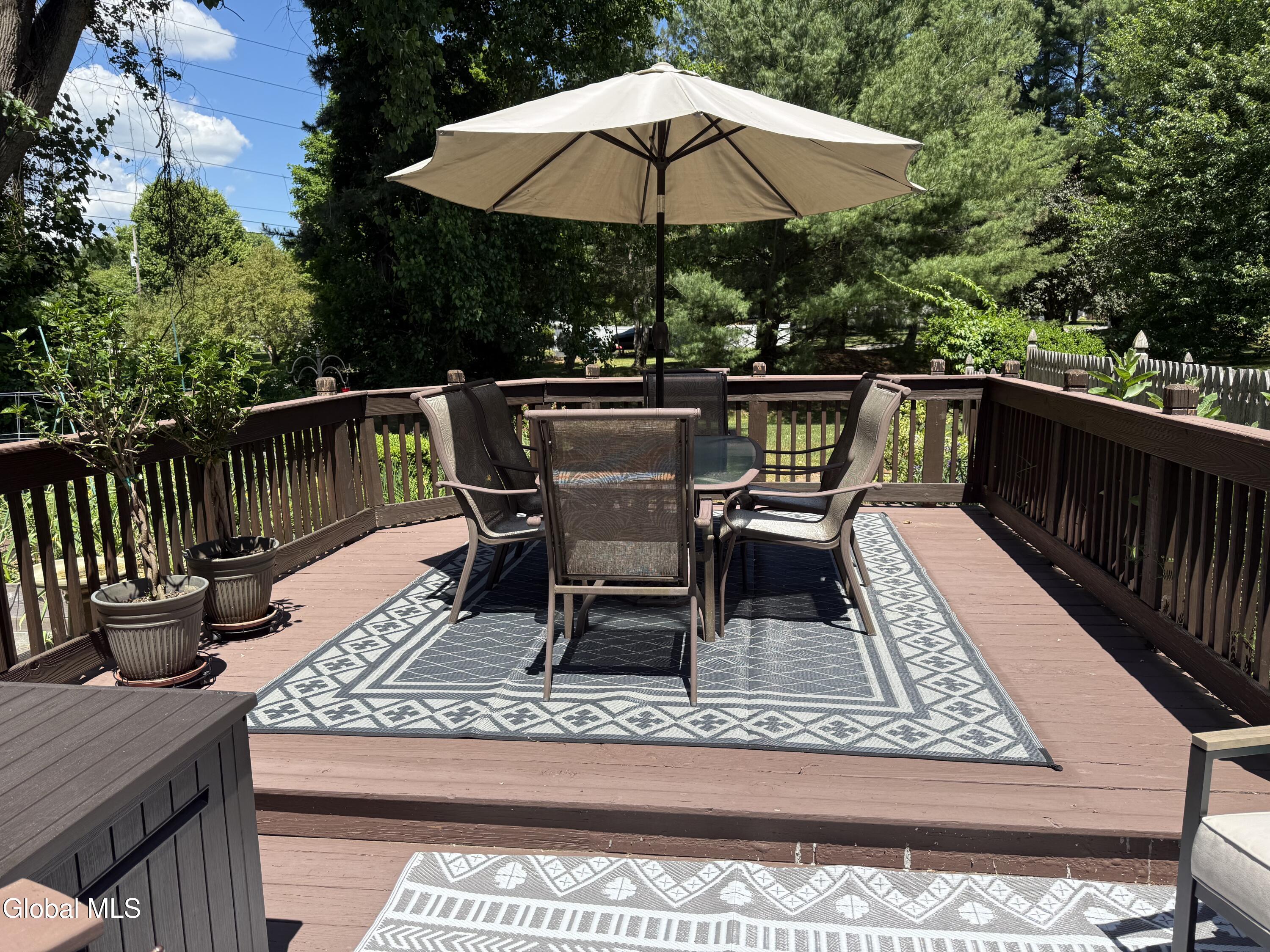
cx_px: 635
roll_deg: +0.9
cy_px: 476
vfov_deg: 56.8
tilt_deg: -9.4
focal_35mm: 24
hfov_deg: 71.6
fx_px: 881
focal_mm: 6.76
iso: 80
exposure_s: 1/2611
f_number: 1.78
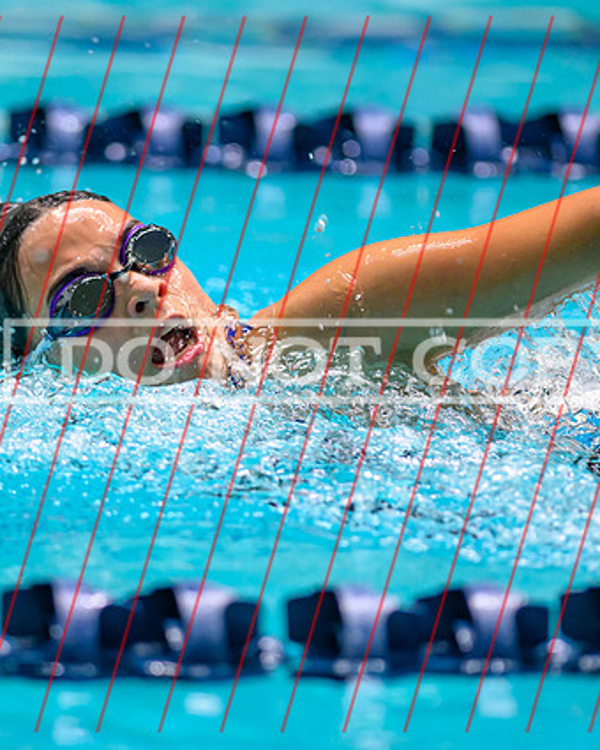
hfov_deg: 2.8
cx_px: 193
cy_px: 383
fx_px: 12319
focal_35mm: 555
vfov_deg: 3.5
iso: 1600
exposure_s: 1/800
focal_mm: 300
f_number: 2.8
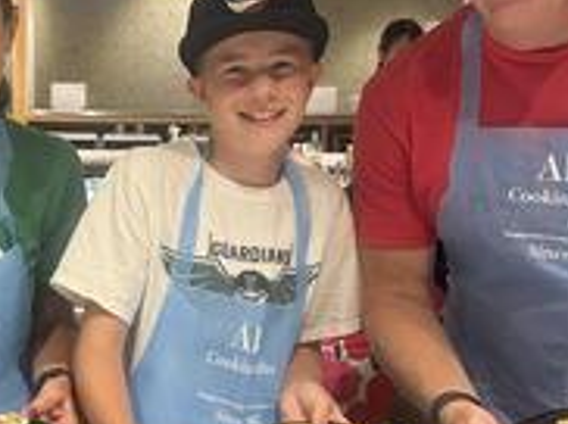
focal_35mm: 66
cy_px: 248
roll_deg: -0.8
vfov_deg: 22.2
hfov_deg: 28.9
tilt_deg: -8.4
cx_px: 125
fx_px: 1082
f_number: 1.78
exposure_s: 1/100
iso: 125
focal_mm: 6.86
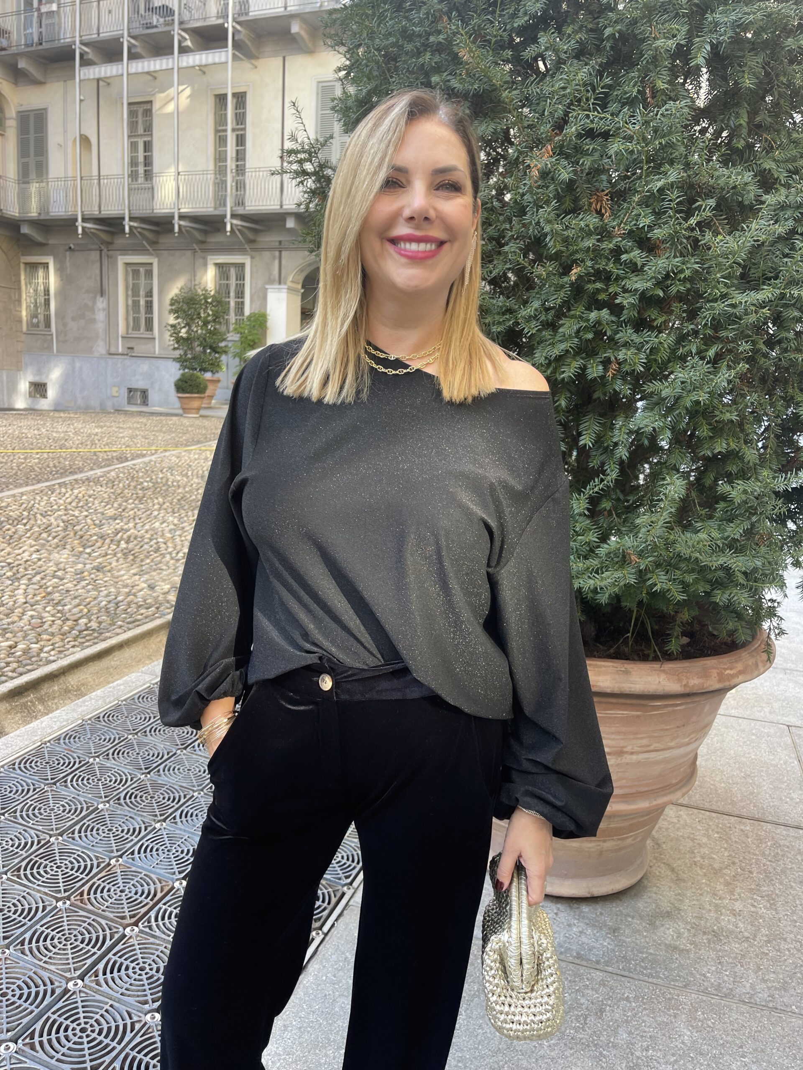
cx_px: 402
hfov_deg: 53.1
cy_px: 535
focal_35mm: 26
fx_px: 804
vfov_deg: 67.3
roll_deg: -3.5
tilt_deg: -11.5
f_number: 1.6
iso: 32
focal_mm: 5.1
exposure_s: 1/168
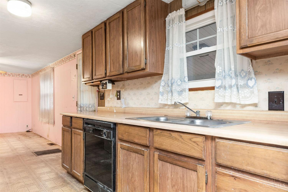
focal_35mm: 24
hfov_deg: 73.7
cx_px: 144
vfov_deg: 53.1
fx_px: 192
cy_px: 96
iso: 500
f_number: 5.6
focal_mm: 24
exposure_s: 1/25
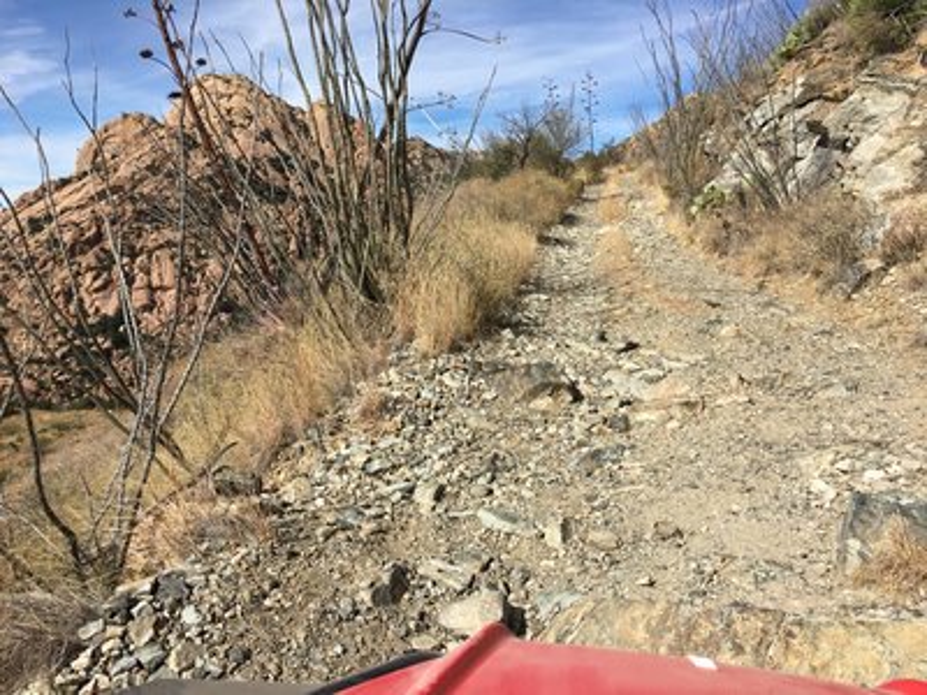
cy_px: 348
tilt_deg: -8.7
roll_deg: -2.0
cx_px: 464
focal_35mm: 29
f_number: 2.2
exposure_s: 1/1876
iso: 25
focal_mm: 4.15
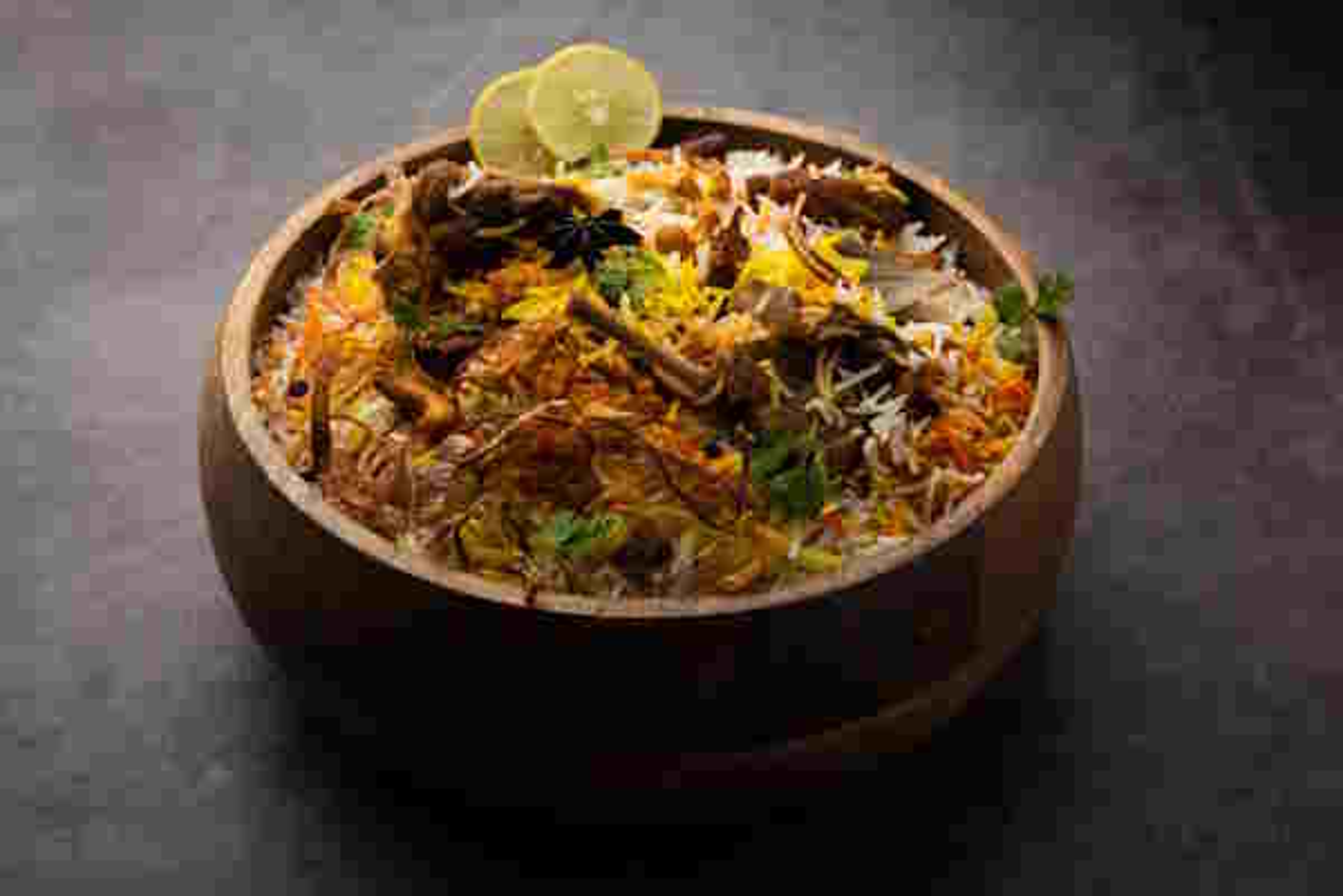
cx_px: 672
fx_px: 2238
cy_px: 448
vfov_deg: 22.6
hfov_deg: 33.4
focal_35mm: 60
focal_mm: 60
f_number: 9
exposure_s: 1/125
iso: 160
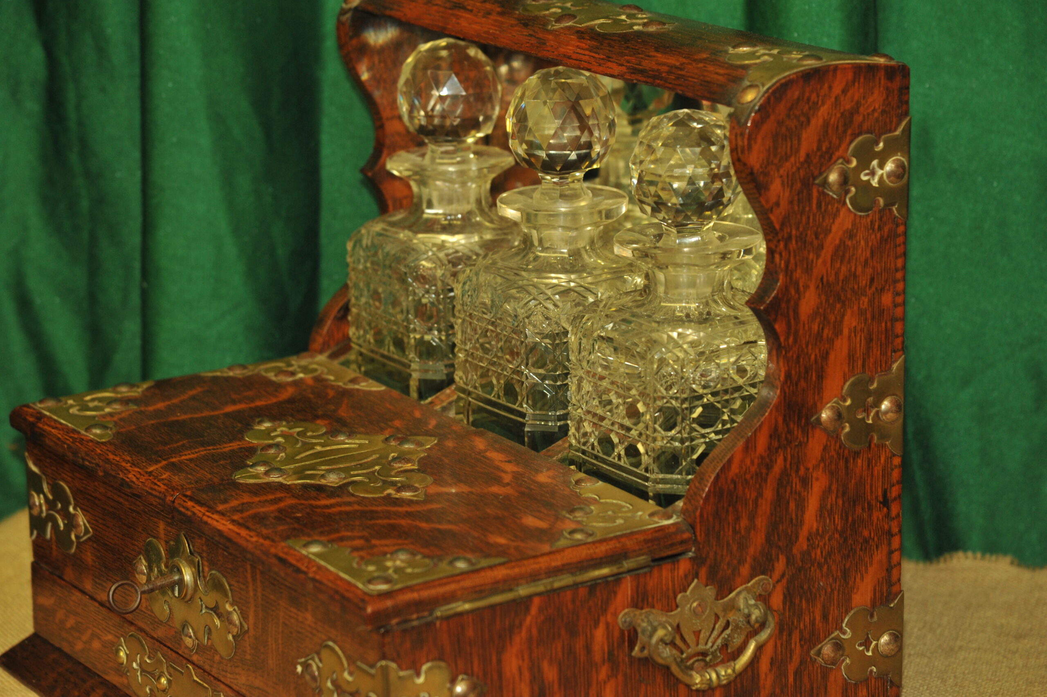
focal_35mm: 120
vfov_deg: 11.4
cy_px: 348
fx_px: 3487
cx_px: 524
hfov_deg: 17.1
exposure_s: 1/60
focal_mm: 120
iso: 1250
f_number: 6.3
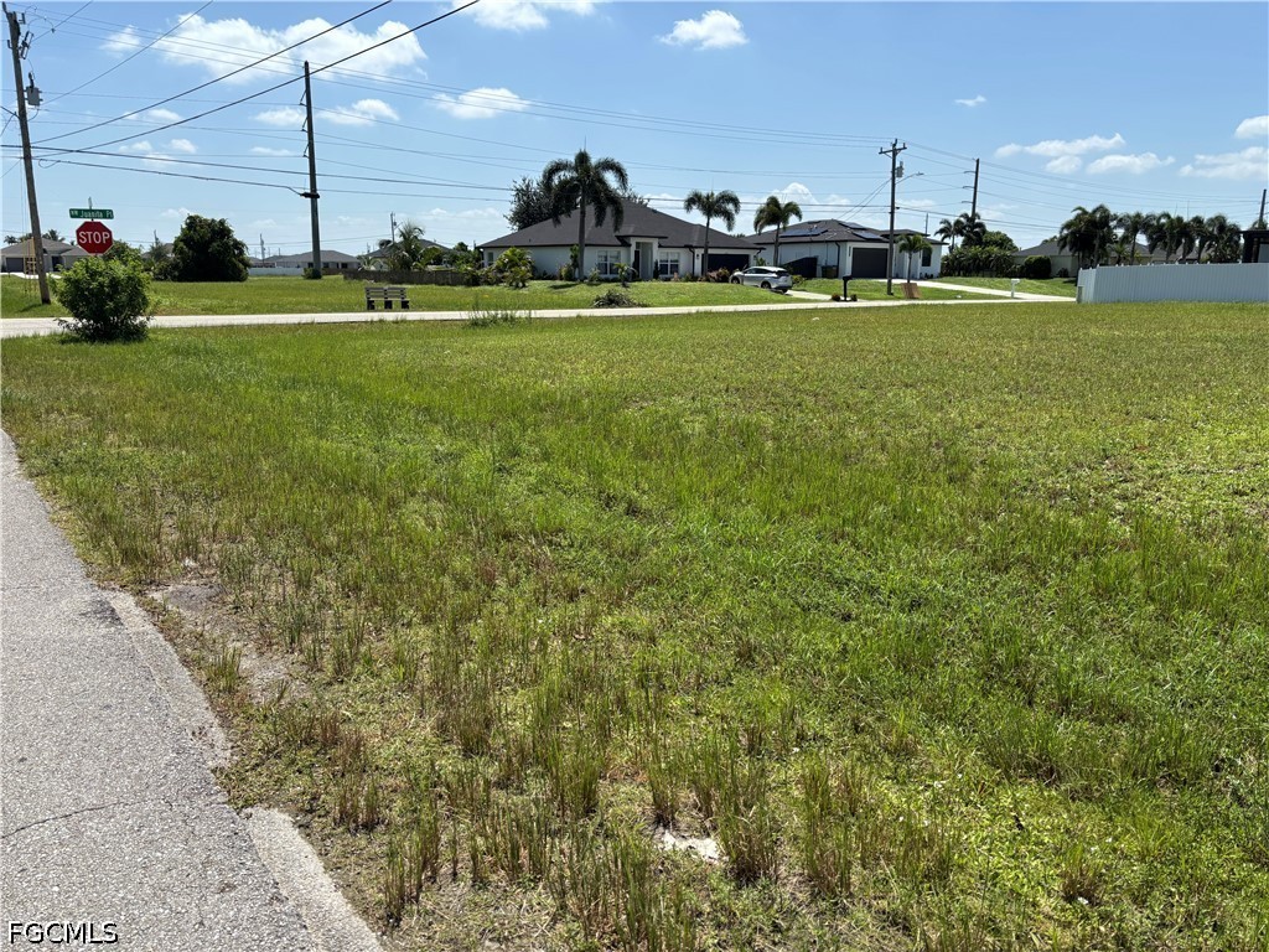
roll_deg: -0.3
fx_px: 953
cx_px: 634
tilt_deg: -11.4
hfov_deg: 67.3
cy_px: 476
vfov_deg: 53.1
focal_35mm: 26
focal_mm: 5.96
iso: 50
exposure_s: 1/3650
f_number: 1.6
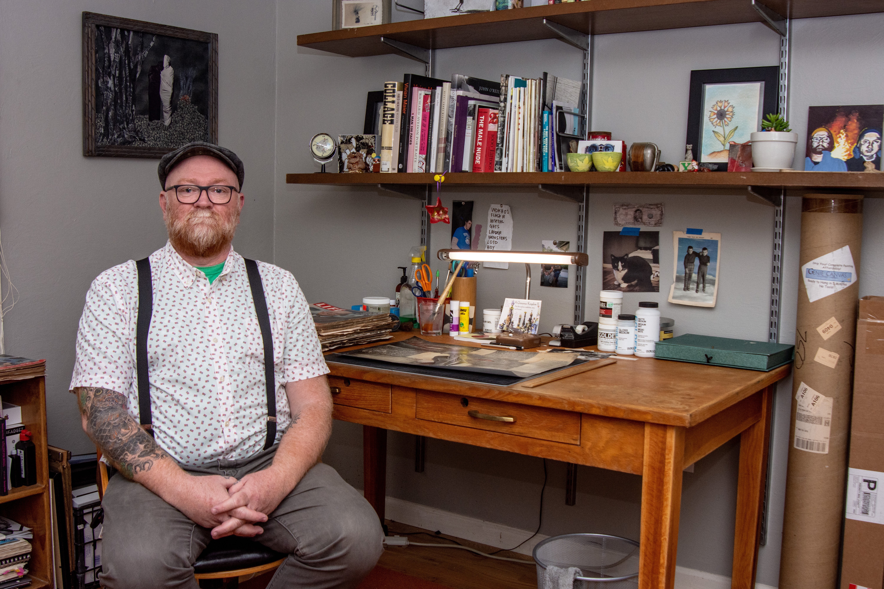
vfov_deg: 36.9
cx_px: 442
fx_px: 884
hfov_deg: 53.1
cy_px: 294
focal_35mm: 36
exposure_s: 1/250
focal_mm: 24
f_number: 5.6
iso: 500
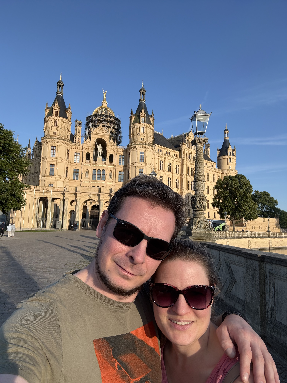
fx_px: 254
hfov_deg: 58.9
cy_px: 192
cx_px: 144
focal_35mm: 23
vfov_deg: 73.9
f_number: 1.9
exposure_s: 1/557
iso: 25
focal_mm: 2.69
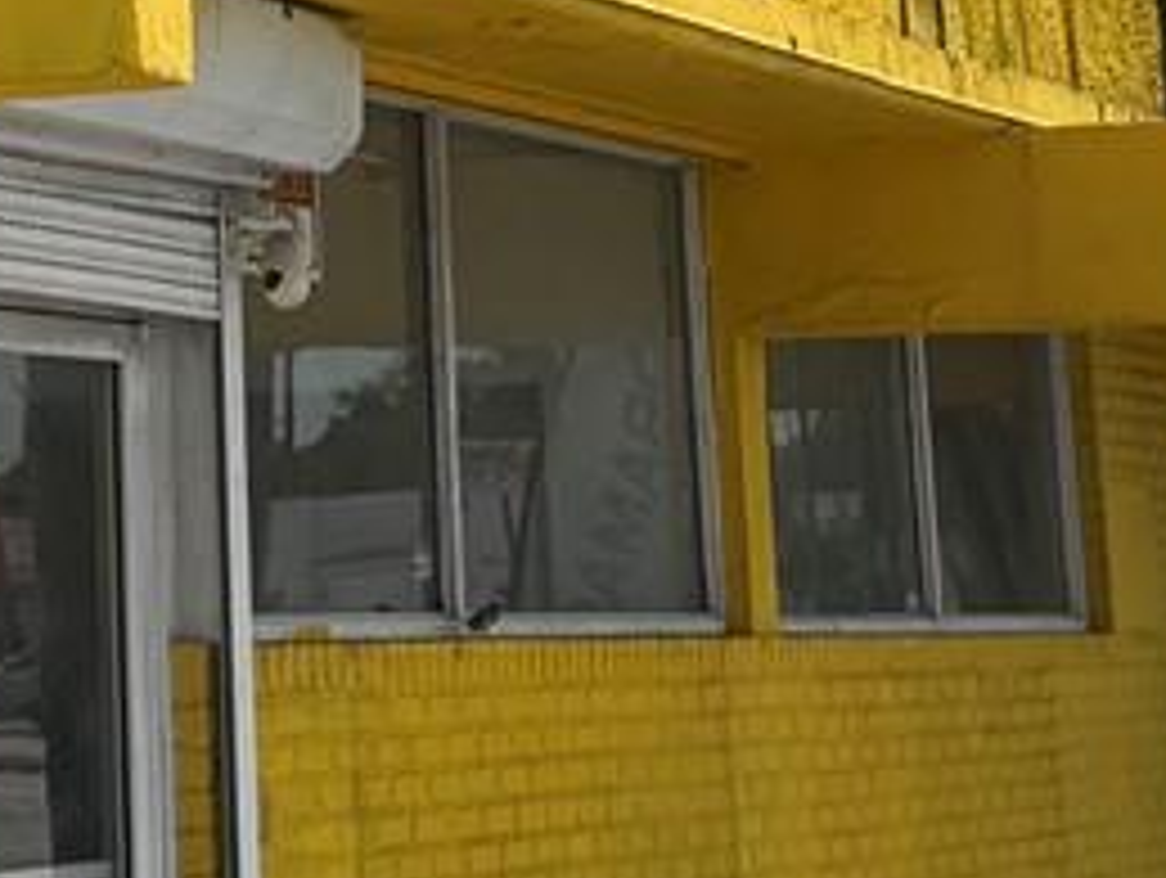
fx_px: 4992
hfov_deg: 13.1
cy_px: -599
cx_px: -68
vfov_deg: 9.6
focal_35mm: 148
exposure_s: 1/8130
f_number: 1.78
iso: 80
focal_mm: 6.76
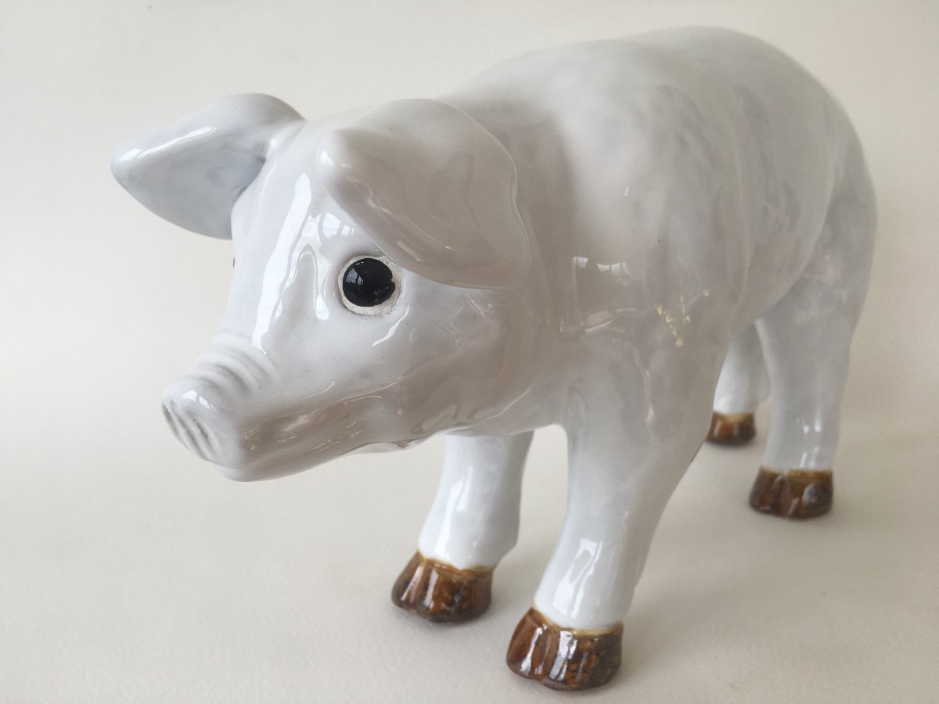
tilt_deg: -15.2
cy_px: 352
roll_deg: -0.7
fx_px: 787
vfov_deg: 48.2
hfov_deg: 61.7
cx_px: 470
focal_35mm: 29
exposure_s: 1/304
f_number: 2.2
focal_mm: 4.15
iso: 25
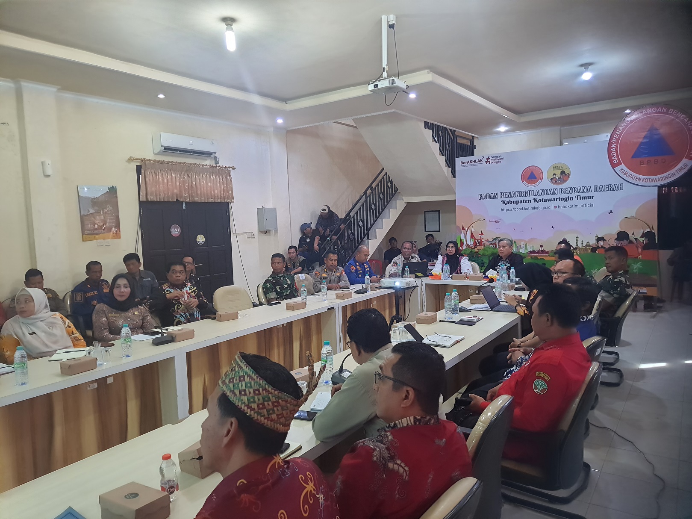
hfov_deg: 71.6
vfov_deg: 56.8
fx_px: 480
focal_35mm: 24
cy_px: 260
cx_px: 346
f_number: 1.8
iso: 400
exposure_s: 1/50
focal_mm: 5.23
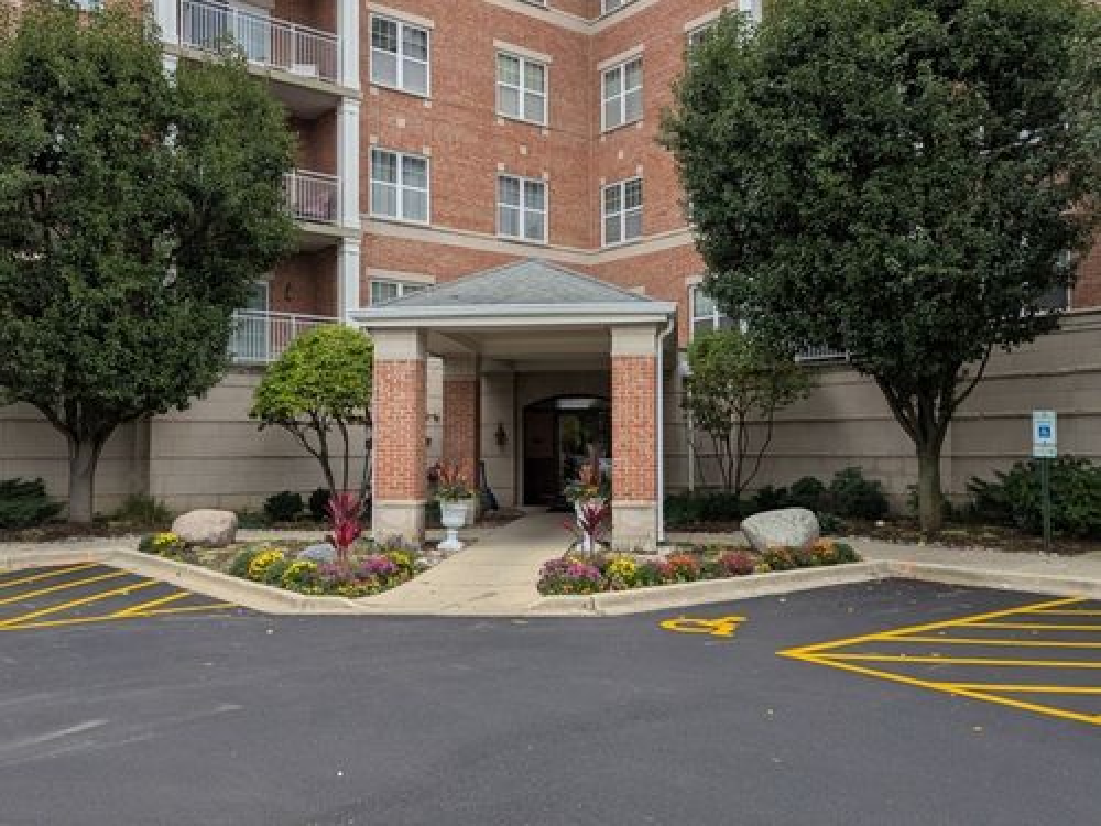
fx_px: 763
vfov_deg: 56.8
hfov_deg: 71.6
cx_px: 550
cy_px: 413
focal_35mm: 24
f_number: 1.85
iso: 32
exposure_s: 1/281
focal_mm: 6.81
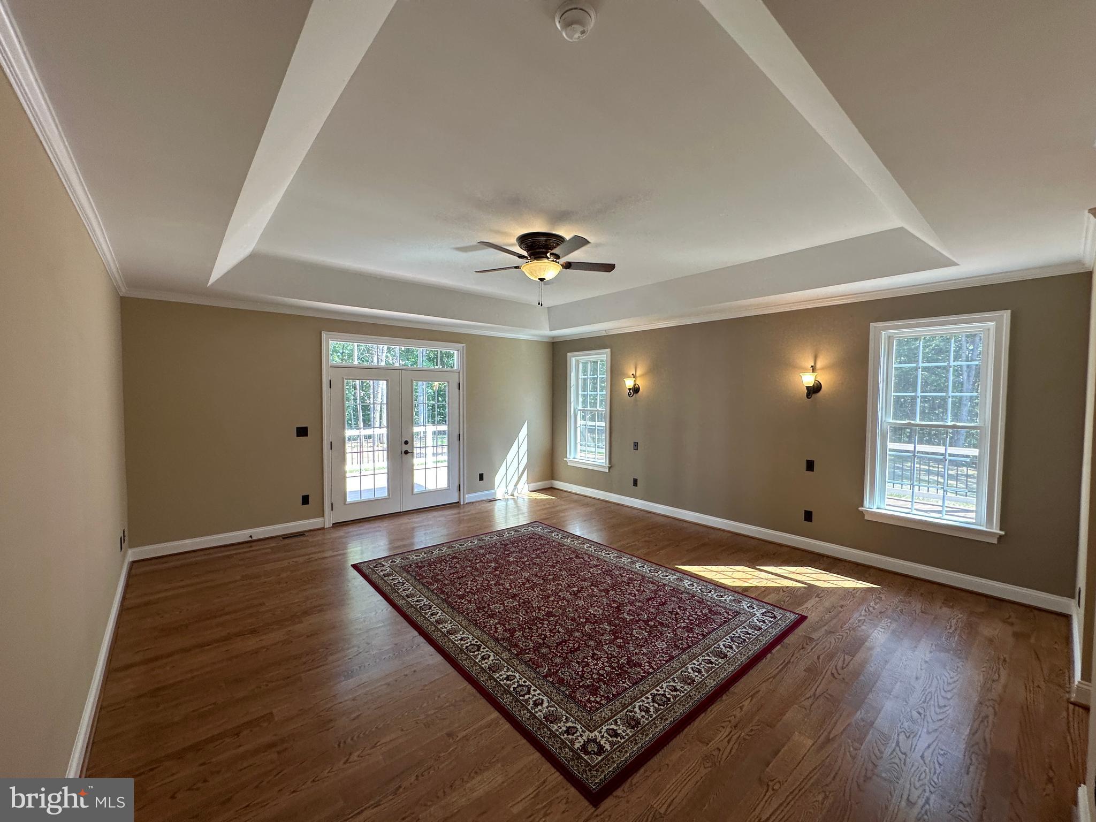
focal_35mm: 14
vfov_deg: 85.7
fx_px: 443
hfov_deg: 102.1
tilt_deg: -4.4
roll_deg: -0.7
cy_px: 411
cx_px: 548
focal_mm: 2.22
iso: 80
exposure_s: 1/120
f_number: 2.2
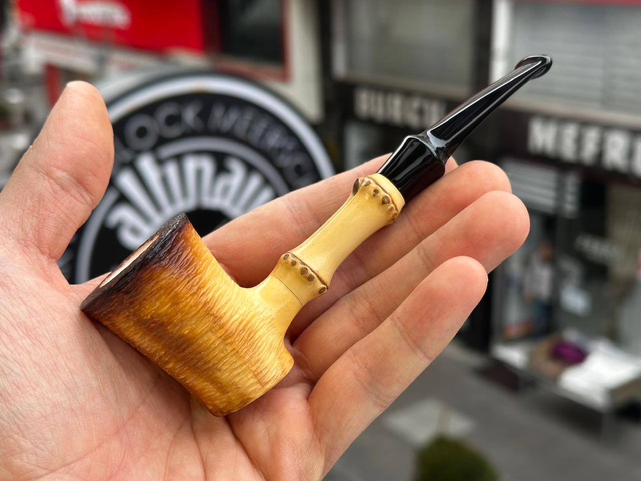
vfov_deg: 30.3
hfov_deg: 39.7
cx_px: 320
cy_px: 240
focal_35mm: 48
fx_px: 889
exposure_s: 1/121
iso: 64
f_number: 1.78
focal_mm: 6.86
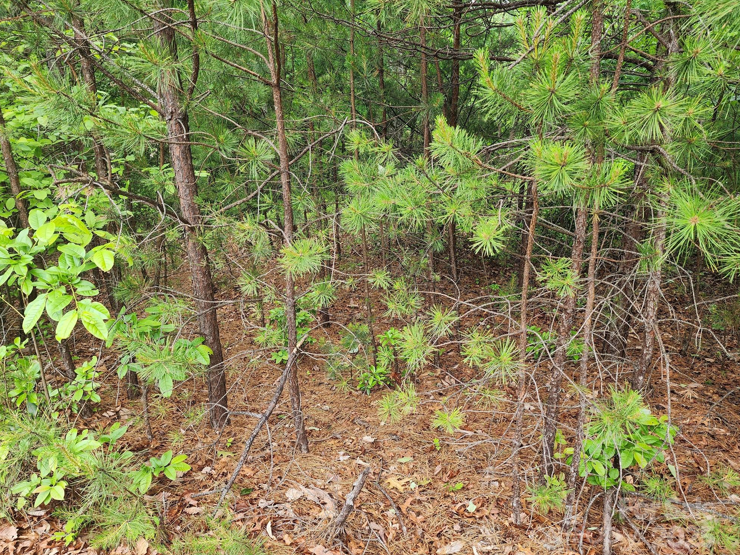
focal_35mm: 24
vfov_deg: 56.8
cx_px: 357
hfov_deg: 71.6
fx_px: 513
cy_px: 279
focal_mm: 6.4
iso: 50
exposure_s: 1/180
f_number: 1.8
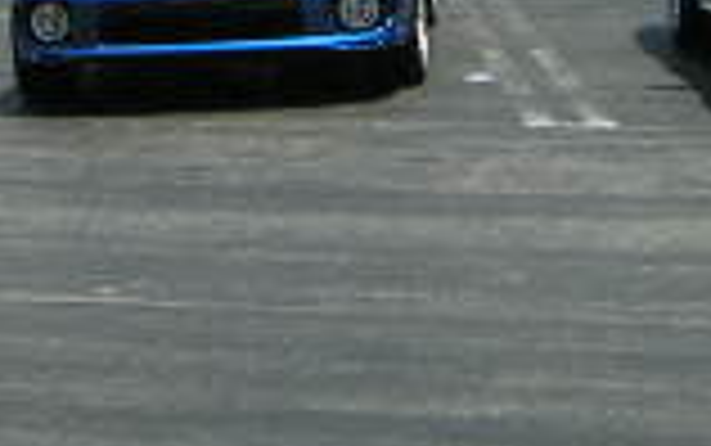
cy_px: -167
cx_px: 428
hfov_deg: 12.8
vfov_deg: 7.9
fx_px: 3161
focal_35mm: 163
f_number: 5.6
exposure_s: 1/320
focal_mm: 5.8
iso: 50
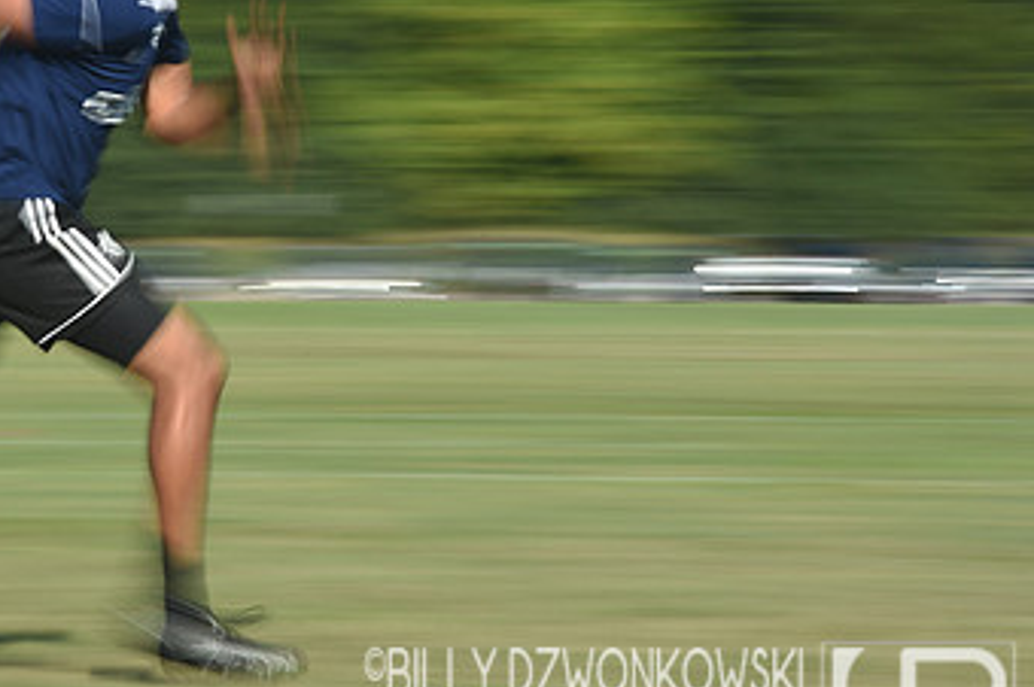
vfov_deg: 4.0
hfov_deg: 6.0
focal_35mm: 341
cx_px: 170
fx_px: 9785
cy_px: 211
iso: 50
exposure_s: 1/20
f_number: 22
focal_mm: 200
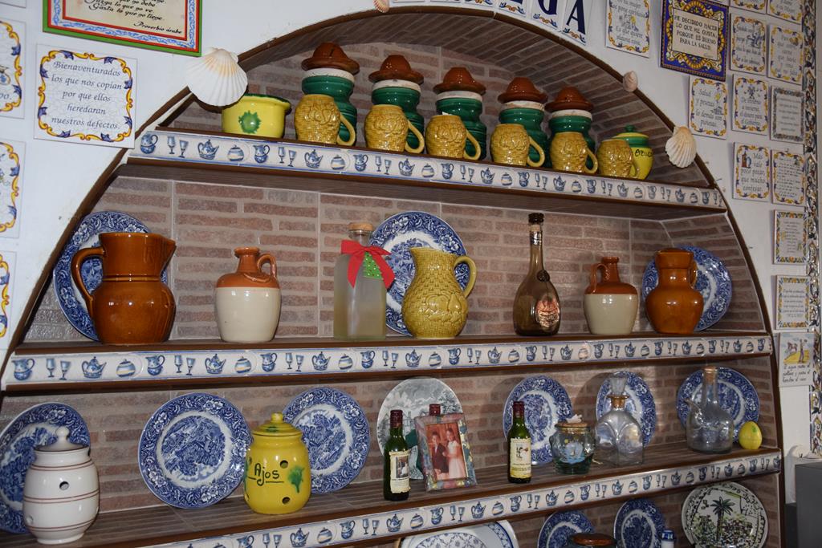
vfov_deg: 40.0
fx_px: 754
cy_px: 274
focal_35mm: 33
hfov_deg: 57.2
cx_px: 411
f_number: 3.8
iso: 1600
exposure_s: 1/60
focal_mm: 22
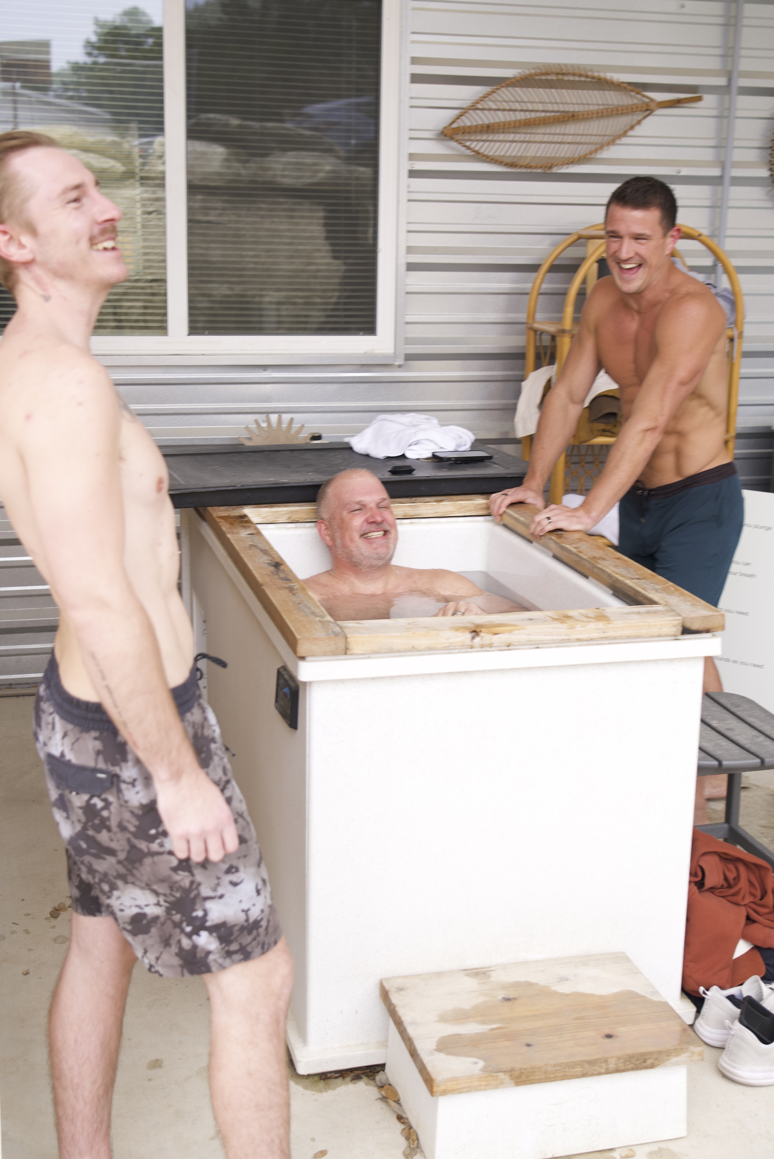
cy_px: 580
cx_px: 387
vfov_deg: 45.4
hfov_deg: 31.2
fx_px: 1385
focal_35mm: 43
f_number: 4
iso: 100
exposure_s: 1/80
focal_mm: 43
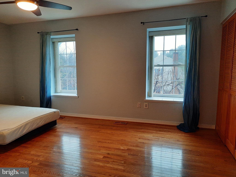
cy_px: 88
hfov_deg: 69.4
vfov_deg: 54.9
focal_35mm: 25
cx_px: 118
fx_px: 170
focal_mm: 4.6
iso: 320
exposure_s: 1/60
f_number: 2
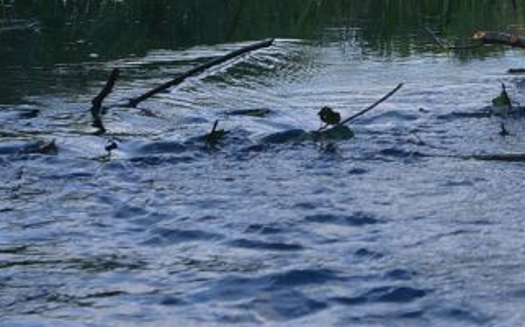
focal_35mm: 186
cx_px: 633
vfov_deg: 6.9
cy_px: -195
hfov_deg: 11.1
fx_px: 2659
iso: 200
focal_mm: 45
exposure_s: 1/125
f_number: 7.1
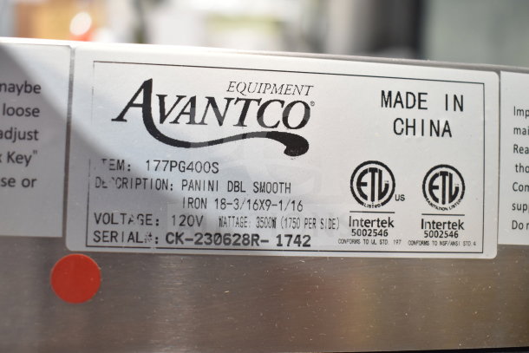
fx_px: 595
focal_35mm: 40
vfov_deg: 33.0
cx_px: 264
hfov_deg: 47.9
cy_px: 176
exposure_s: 1/40
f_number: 4
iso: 560
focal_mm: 27
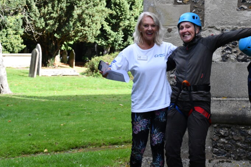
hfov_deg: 18.0
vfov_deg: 12.1
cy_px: 51
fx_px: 788
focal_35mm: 113
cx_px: 171
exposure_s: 1/2000
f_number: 5
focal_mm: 50
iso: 2000
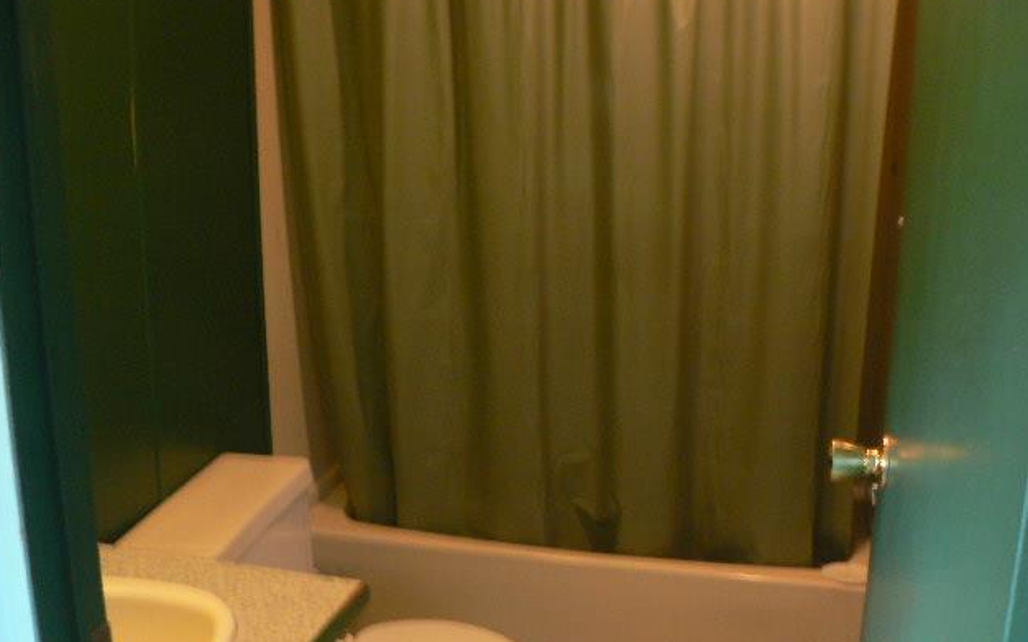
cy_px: 373
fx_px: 1092
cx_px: 504
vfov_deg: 32.7
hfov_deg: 50.4
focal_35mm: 39
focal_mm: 6
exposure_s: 1/4
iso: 200
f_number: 2.8
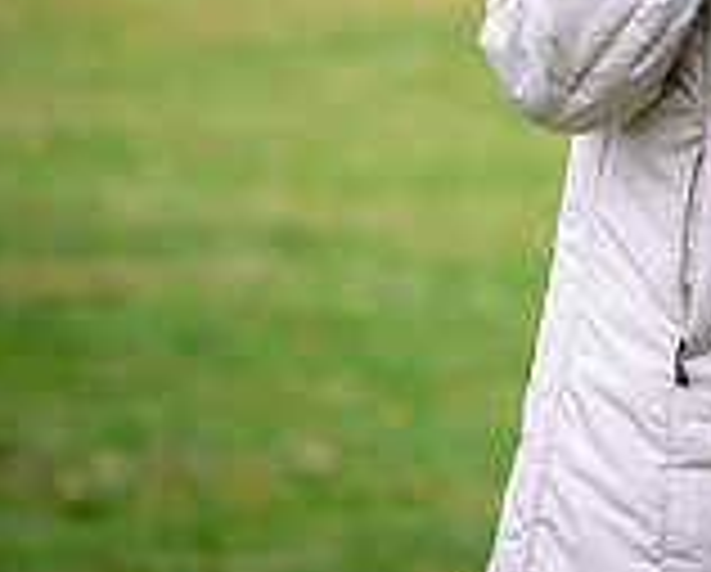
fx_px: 14504
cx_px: 1071
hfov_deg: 2.8
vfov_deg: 2.3
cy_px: -214
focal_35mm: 688
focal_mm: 200
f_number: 5
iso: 800
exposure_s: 1/250
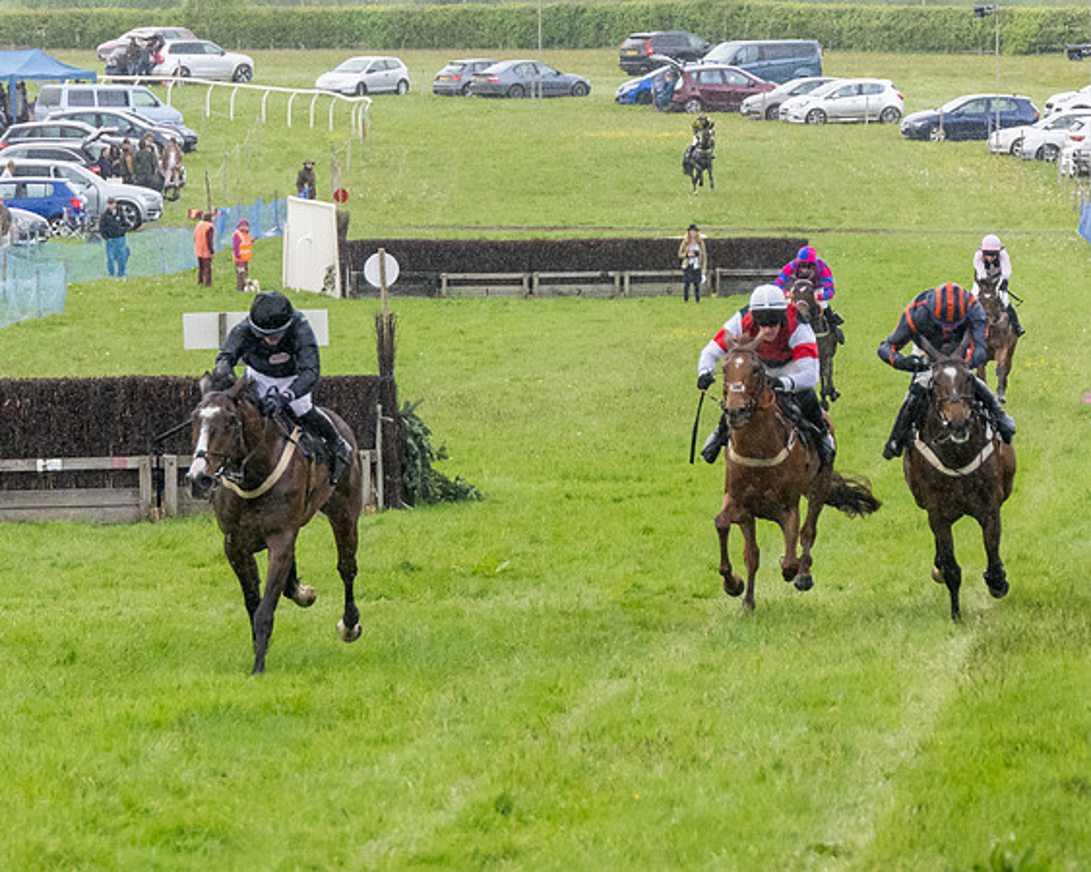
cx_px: 261
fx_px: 7823
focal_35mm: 242
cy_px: 584
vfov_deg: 6.4
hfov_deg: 8.0
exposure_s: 1/1250
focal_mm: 98
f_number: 4
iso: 2000
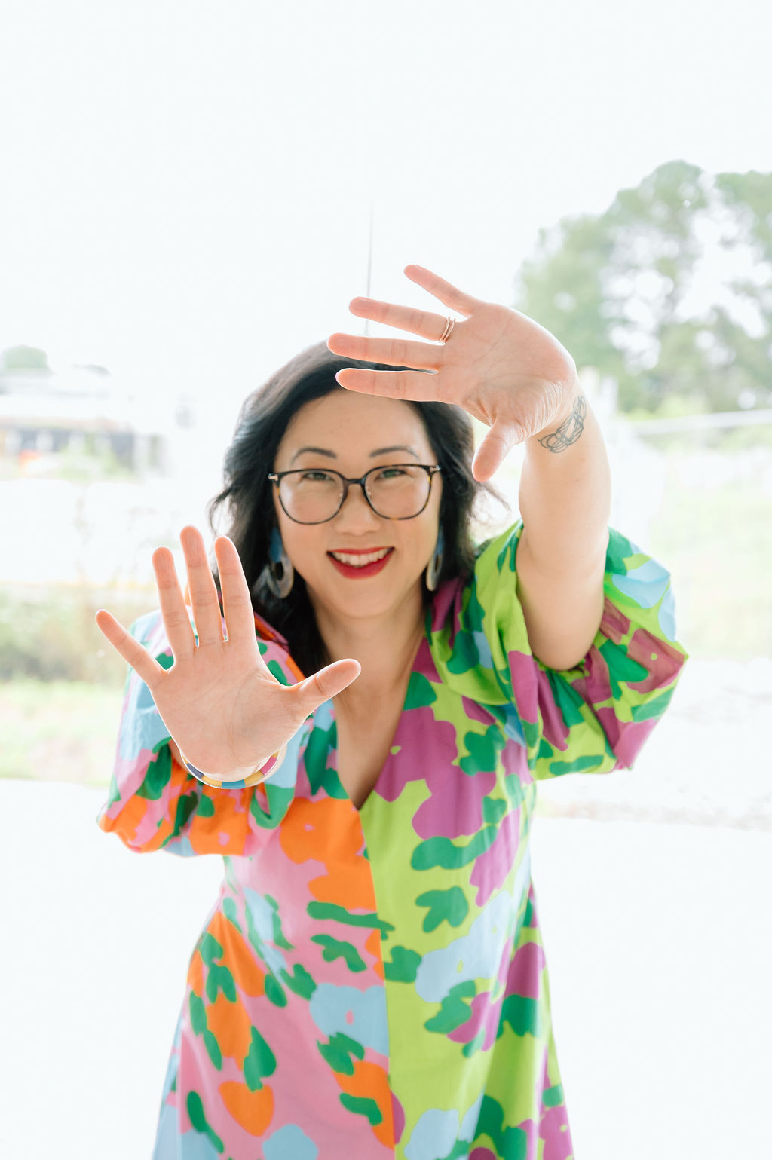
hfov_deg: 23.0
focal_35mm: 59
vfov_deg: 34.0
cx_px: 386
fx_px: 1900
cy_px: 580
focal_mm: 59
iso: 800
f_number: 5
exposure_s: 1/100
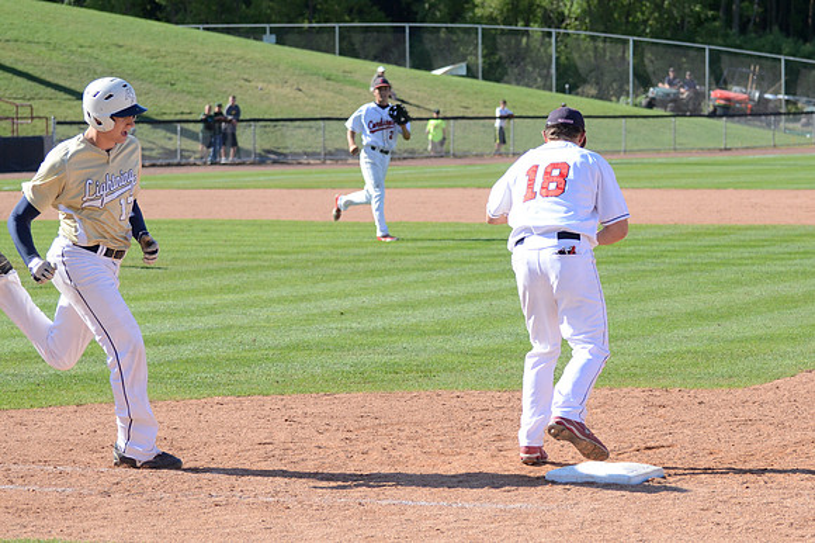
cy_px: 272
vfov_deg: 11.7
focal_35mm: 117
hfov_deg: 17.5
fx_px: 2647
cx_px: 408
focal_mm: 78
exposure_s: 1/3200
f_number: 4.5
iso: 800
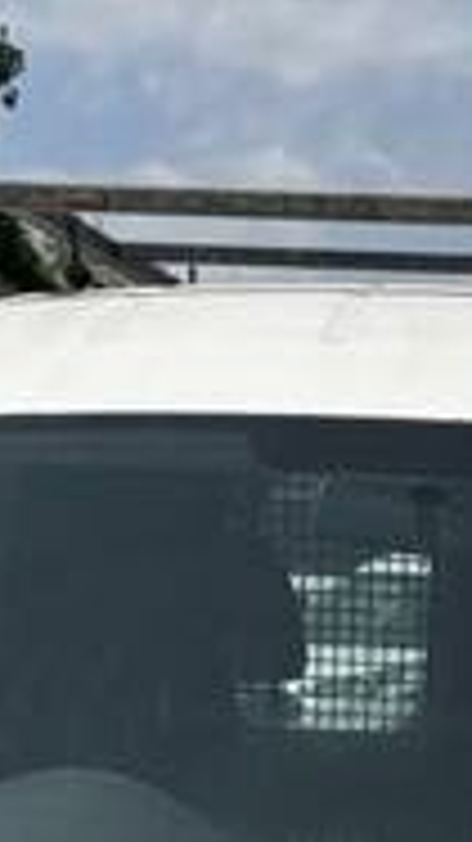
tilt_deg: -8.9
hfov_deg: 8.9
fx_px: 3030
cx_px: 463
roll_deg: +0.3
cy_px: 1220
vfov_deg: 14.8
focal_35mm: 136
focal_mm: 5.96
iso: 50
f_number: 1.6
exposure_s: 1/6993
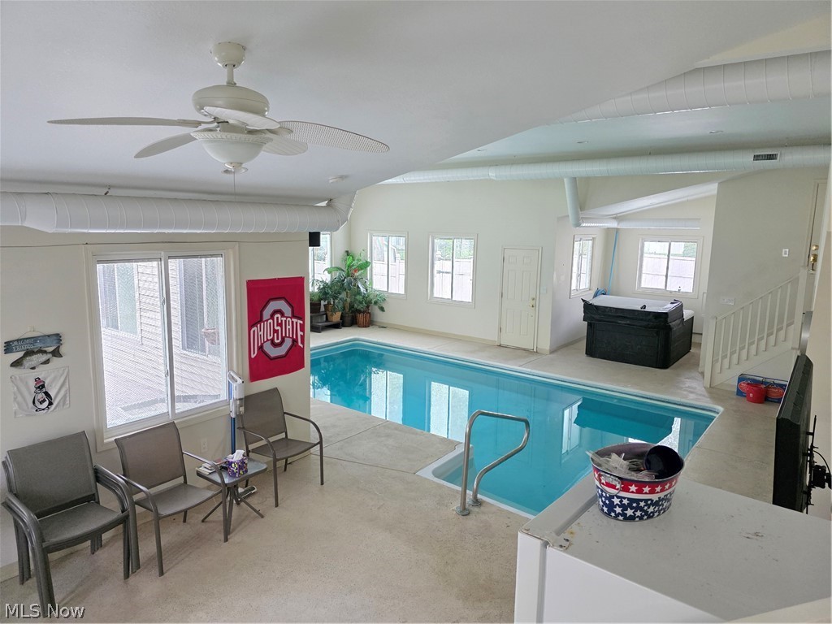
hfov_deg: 73.9
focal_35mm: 23
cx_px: 416
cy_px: 312
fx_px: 553
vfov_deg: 58.9
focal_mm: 6.3
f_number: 1.7
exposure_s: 1/120
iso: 1600
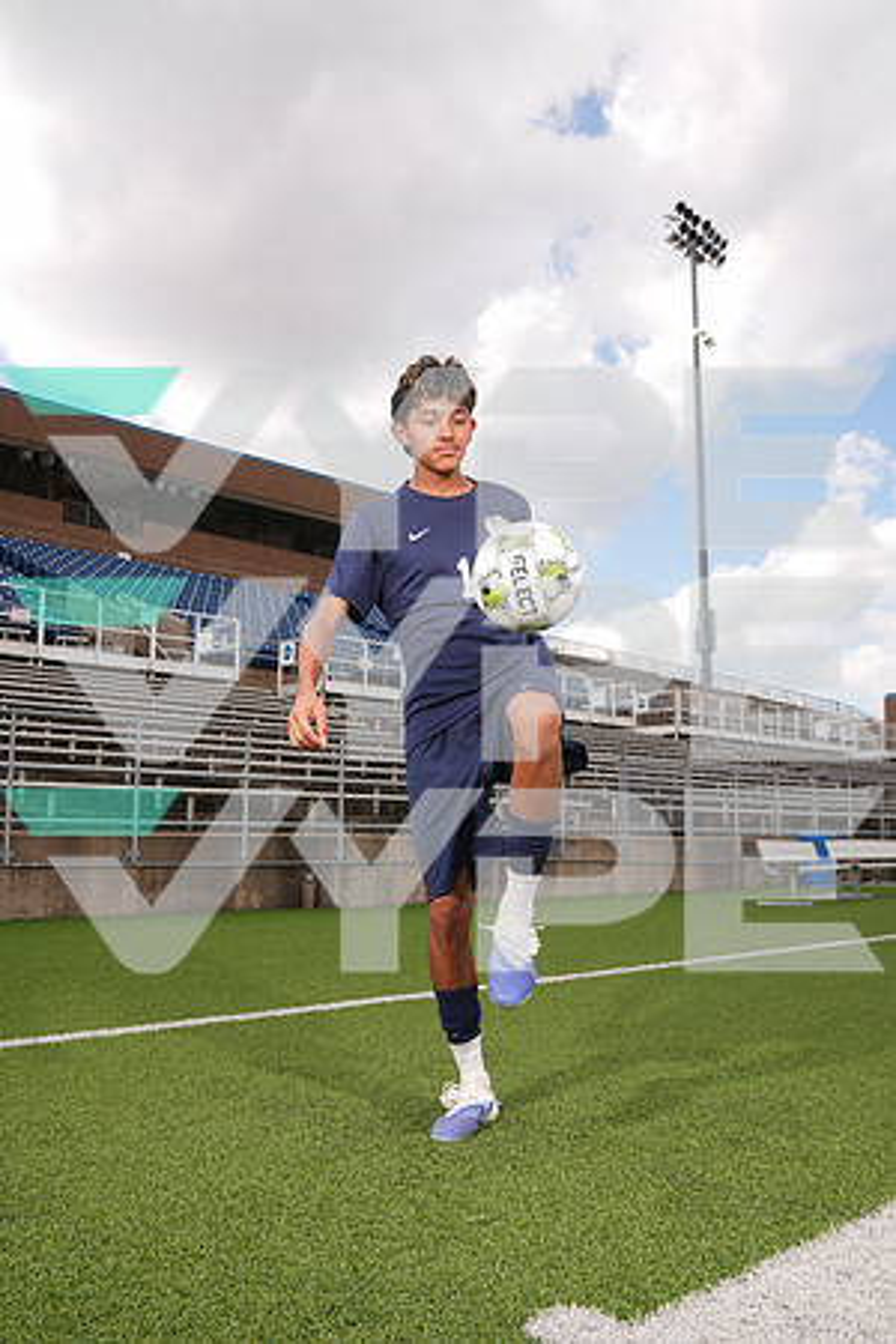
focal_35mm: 30
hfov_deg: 43.6
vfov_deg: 61.9
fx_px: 1120
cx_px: 448
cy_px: 672
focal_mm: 30
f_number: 7.1
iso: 80
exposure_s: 1/200
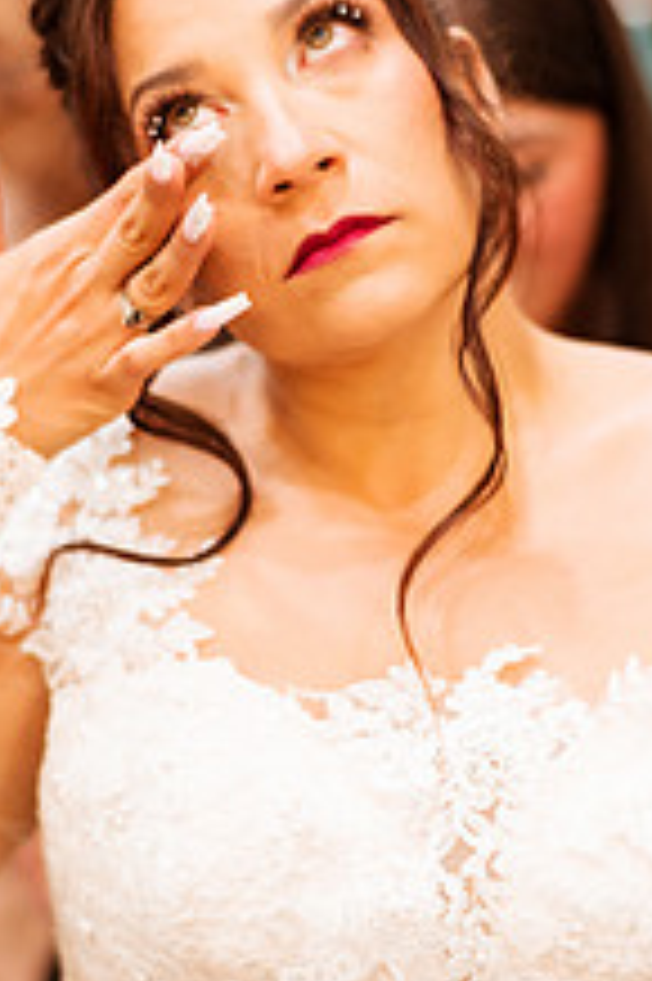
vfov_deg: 17.1
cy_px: 490
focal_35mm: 120
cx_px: 328
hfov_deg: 11.4
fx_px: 3265
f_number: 1.4
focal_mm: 58
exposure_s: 1/640
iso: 1000
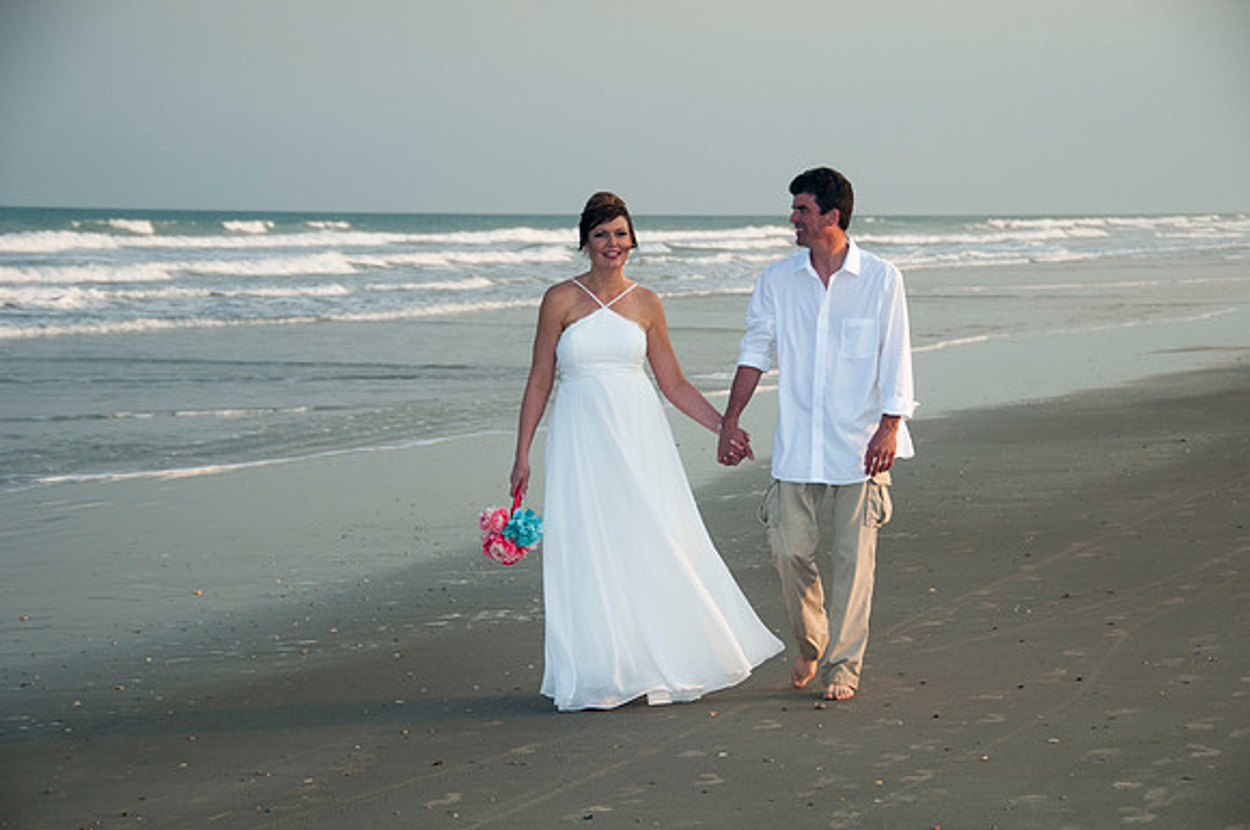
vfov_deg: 12.5
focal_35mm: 109
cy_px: 415
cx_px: 625
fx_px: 3794
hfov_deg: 18.7
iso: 100
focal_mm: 70
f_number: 5.6
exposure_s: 1/250
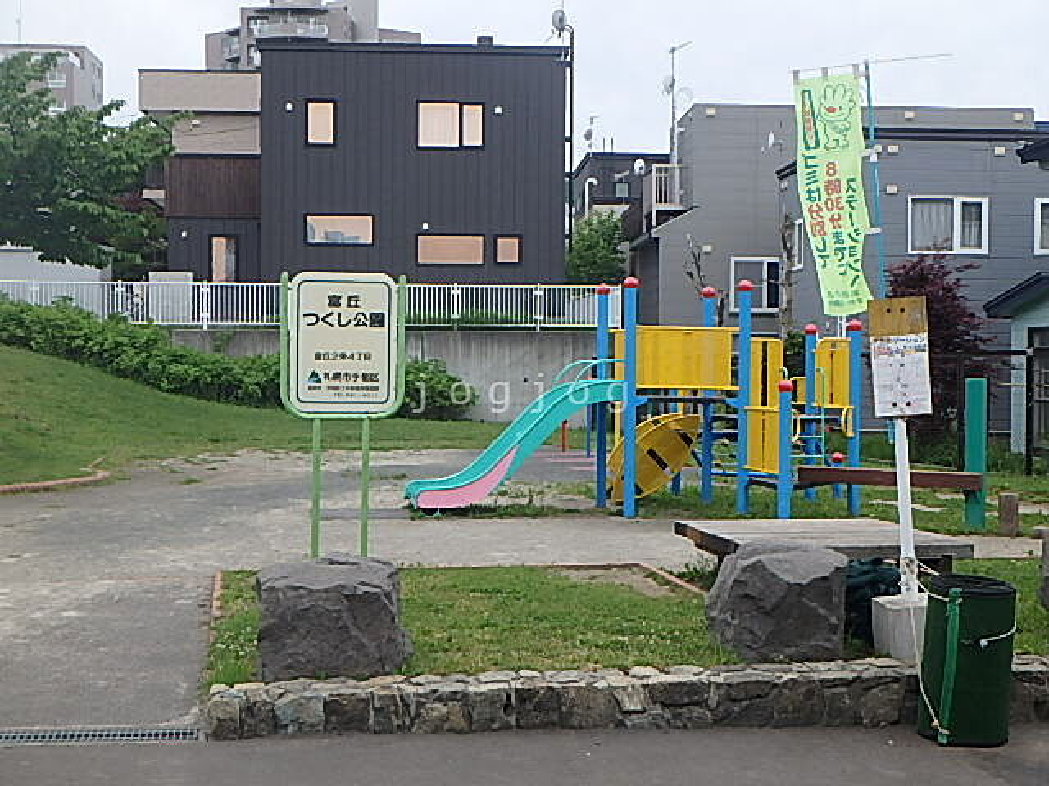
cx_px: 524
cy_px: 393
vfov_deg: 34.3
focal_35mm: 42
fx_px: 1273
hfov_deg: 44.8
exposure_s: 1/160
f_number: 5.2
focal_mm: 7.5
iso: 125
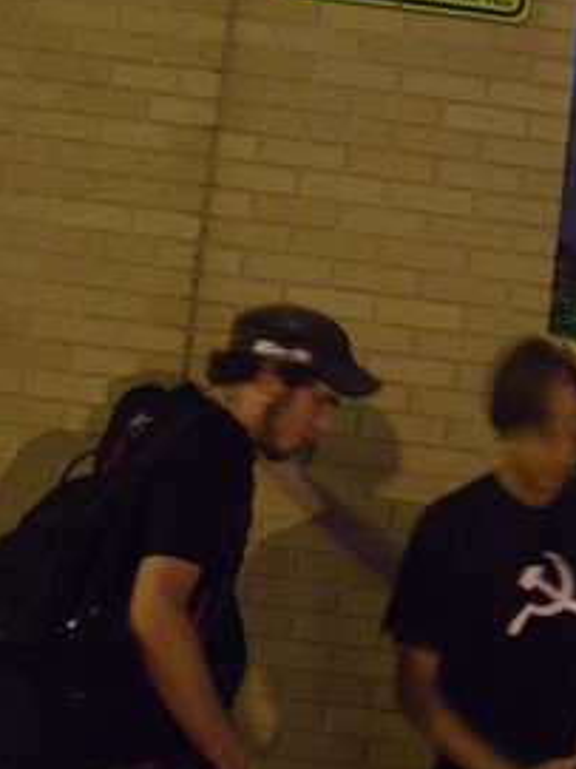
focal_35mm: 62
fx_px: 1377
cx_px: 414
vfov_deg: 30.9
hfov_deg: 23.4
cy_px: 233
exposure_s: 1/2
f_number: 7.4
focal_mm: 7.8
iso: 400
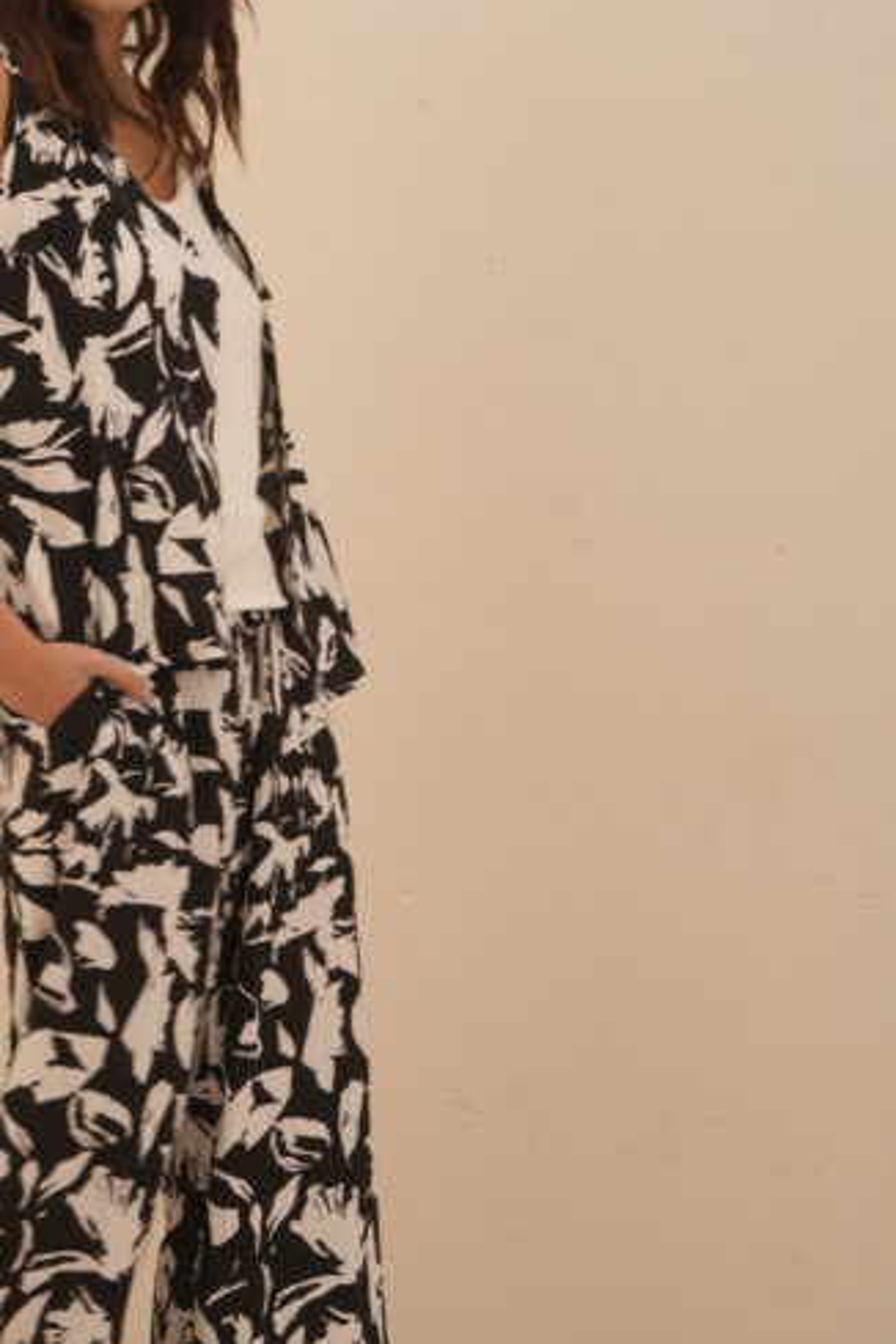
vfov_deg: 22.1
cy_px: 698
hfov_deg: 14.7
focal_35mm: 92
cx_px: 77
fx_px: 3434
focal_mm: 50
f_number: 9
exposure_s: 1/125
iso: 125
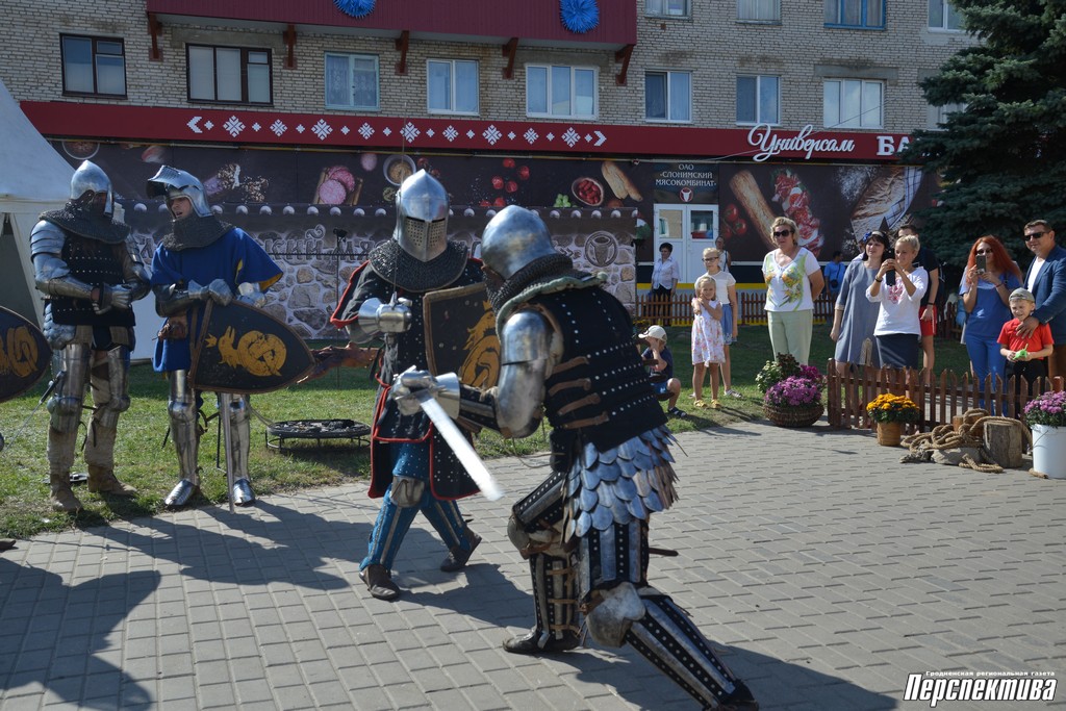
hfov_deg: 50.7
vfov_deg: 35.1
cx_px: 533
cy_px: 356
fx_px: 1125
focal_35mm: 38
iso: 250
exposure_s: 1/400
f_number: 9
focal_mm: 38
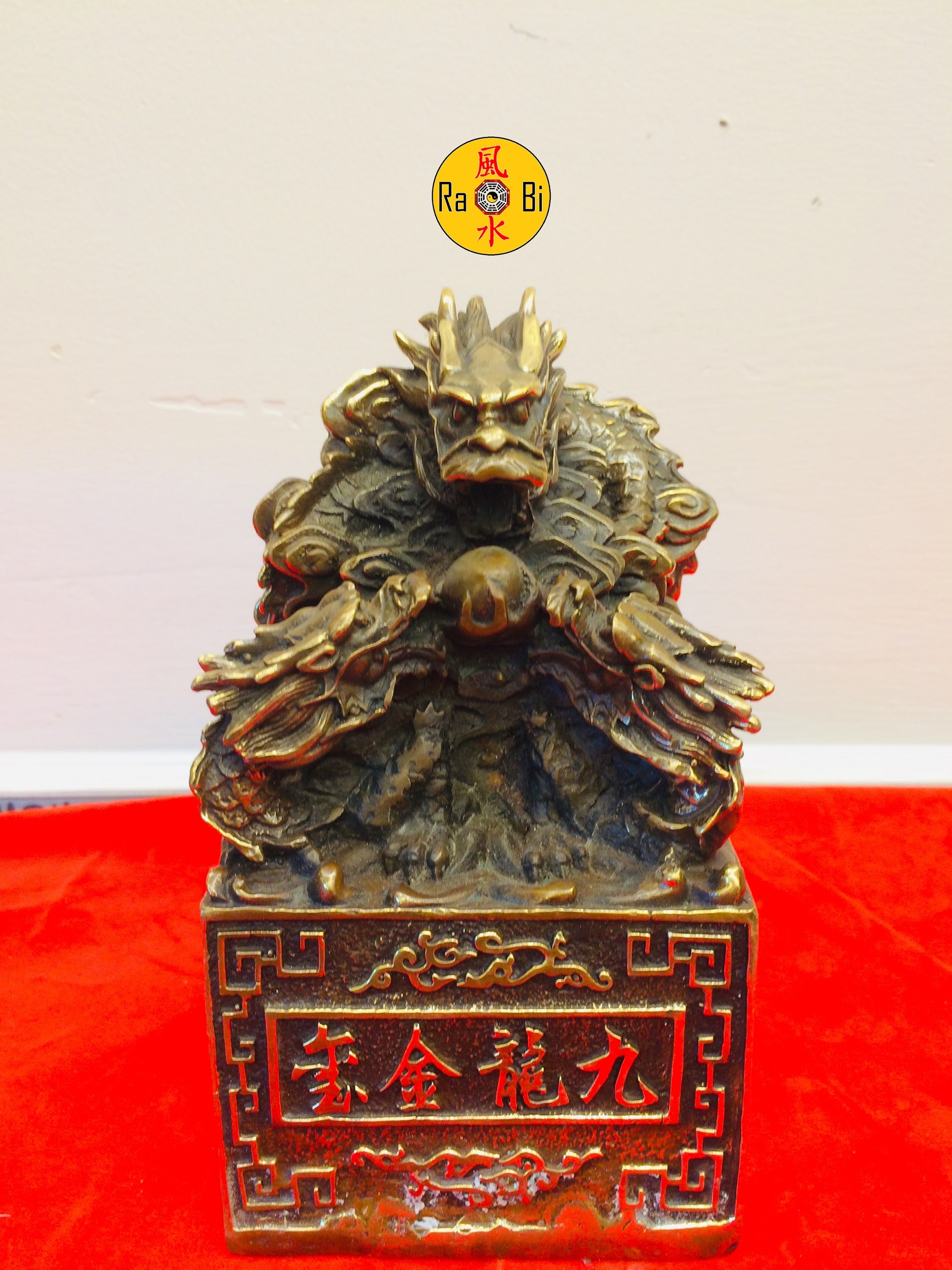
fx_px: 1100
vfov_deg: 60.0
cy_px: 652
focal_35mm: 30
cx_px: 478
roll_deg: -0.6
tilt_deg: -19.4
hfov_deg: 46.8
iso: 64
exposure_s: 1/33
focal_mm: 4.15
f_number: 2.2
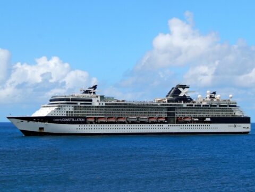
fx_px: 692
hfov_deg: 20.9
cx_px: 128
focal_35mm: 94
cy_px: 96
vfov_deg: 15.7
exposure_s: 1/1250
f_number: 4.4
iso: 125
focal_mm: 16.6
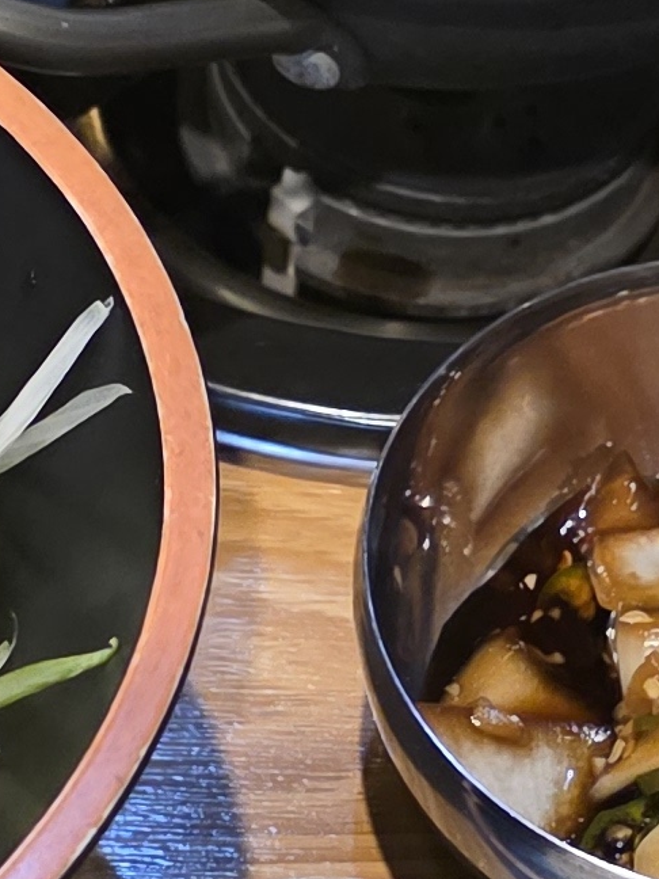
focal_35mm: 142
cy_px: 495
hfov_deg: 10.4
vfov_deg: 13.9
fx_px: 3604
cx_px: 508
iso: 1600
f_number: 1.7
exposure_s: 1/120
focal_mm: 6.3
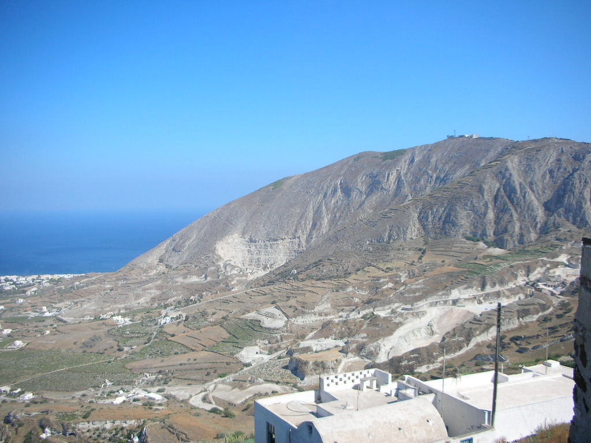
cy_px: 222
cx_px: 296
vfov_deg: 40.7
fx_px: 598
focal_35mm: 35
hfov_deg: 52.6
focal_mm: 5.8
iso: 50
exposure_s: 1/96.4
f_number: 8.5
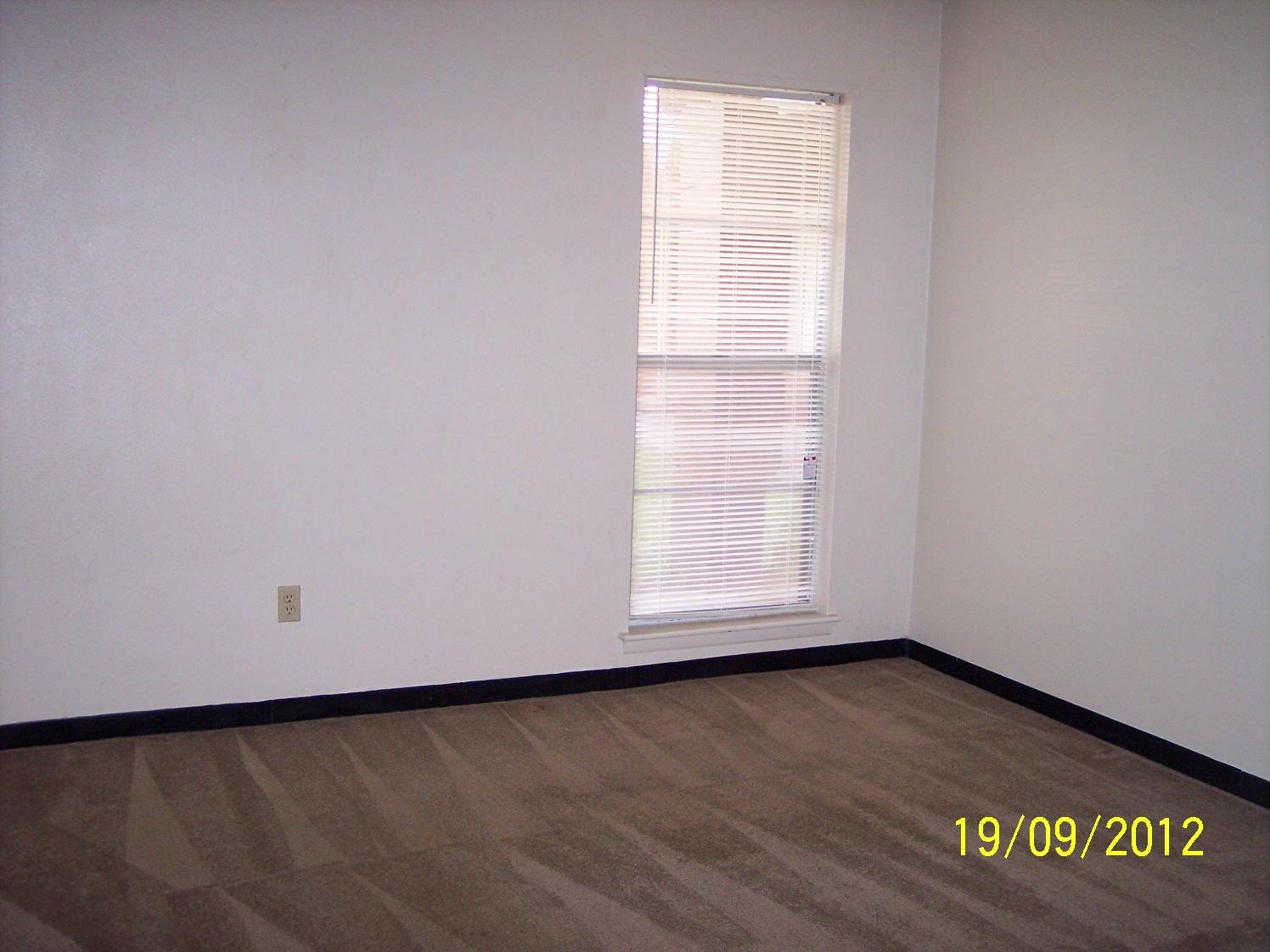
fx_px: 1431
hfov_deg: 47.9
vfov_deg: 36.8
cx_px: 635
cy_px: 476
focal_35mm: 39
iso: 140
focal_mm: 8
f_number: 2.8
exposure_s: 1/60
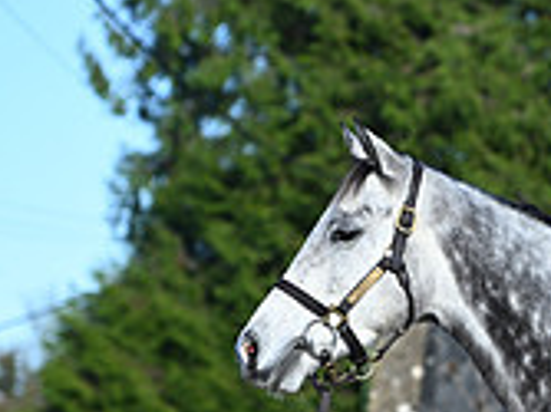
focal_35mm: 367
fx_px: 5838
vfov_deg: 4.0
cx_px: 924
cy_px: 420
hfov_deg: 5.3
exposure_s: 1/1250
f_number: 3.5
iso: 180
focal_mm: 110
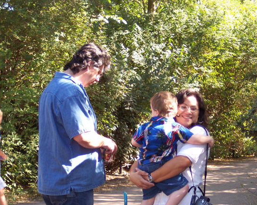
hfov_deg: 16.8
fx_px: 867
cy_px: 125
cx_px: 164
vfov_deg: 13.5
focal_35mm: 114
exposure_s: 1/60
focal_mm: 18.7
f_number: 4.1
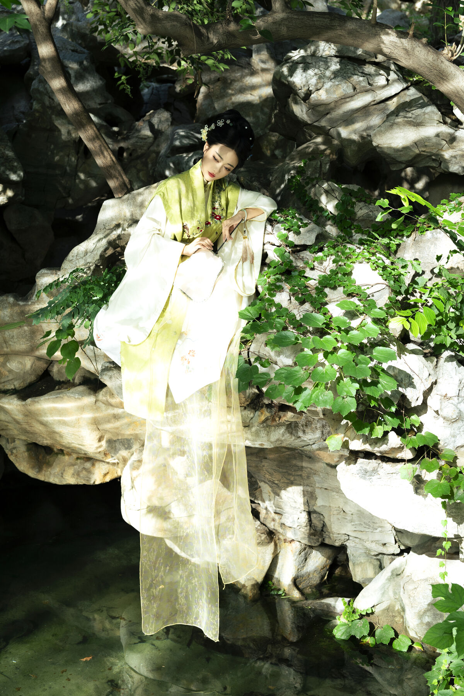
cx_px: 232
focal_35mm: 48
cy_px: 348
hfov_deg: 28.1
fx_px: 927
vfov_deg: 41.1
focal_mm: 48
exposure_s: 1/200
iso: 200
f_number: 4
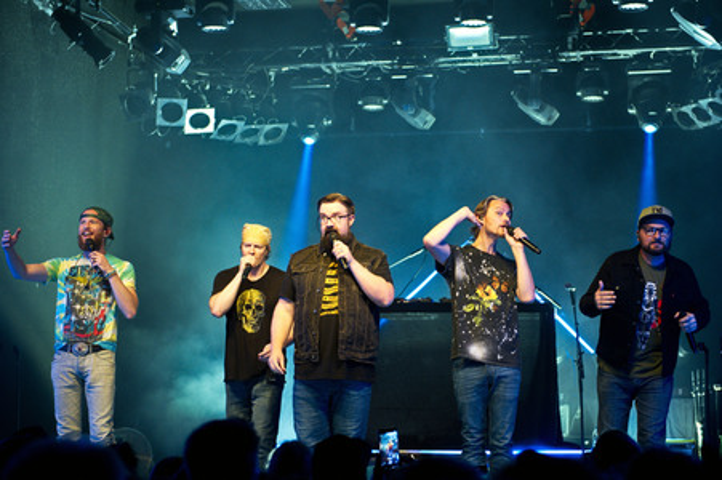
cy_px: 240
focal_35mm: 70
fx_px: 1403
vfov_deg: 19.4
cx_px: 361
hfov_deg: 28.9
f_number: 2.8
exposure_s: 1/200
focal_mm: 70
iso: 3200
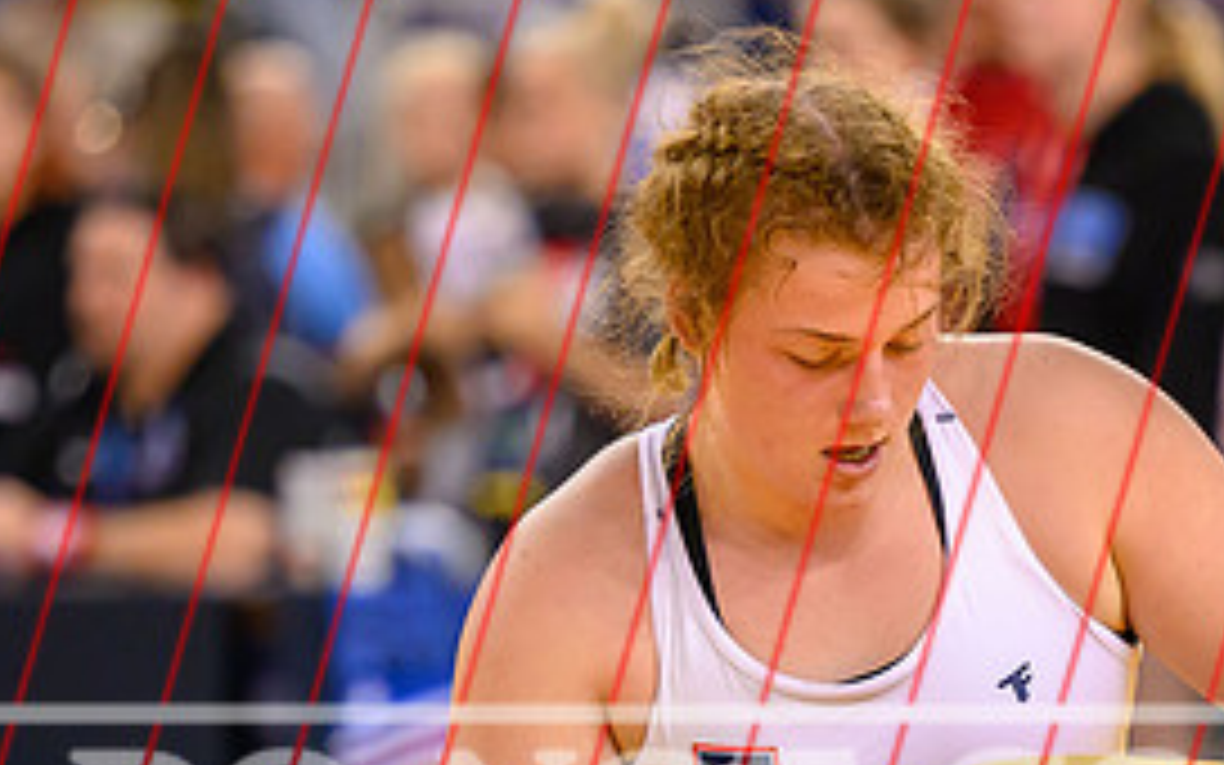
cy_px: 866
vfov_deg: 2.5
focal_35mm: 525
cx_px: 915
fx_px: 17513
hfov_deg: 4.0
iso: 2000
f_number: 2.8
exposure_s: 1/800
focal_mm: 165
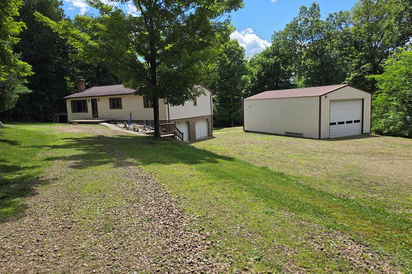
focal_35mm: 24
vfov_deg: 53.1
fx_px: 275
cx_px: 206
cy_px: 133
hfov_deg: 73.8
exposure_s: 1/3657
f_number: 1.8
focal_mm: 5.4
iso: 80
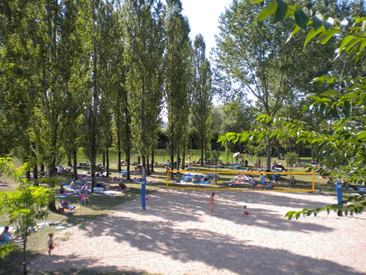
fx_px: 370
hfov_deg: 52.6
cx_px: 183
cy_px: 138
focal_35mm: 35
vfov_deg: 40.7
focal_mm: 6.3
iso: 80
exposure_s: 1/282
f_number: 4.6
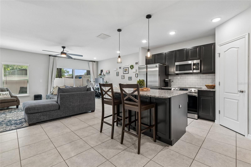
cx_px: 126
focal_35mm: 15
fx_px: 105
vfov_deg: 77.3
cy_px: 84
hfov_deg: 100.4
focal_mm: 10
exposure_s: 1/3.33
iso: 100
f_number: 7.1
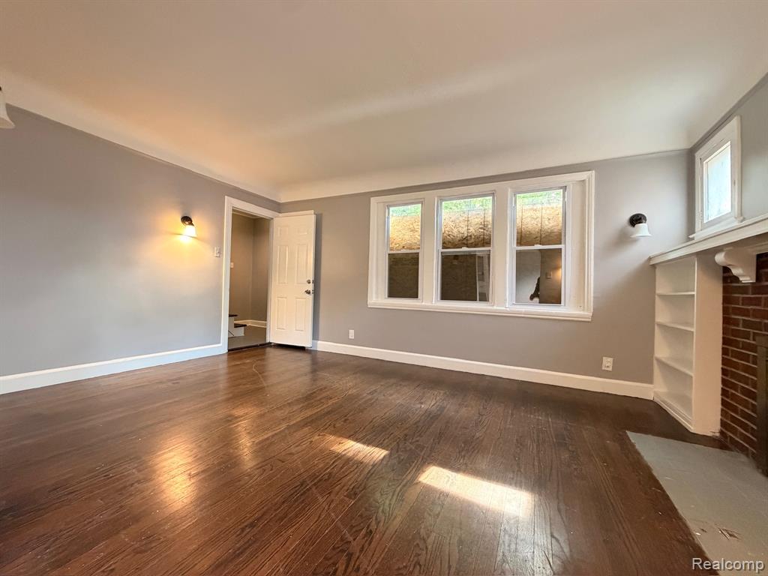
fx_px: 311
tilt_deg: +0.3
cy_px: 288
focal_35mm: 14
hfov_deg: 102.1
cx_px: 384
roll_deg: -1.5
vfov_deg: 85.7
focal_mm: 2.22
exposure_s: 1/60
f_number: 2.2
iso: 640
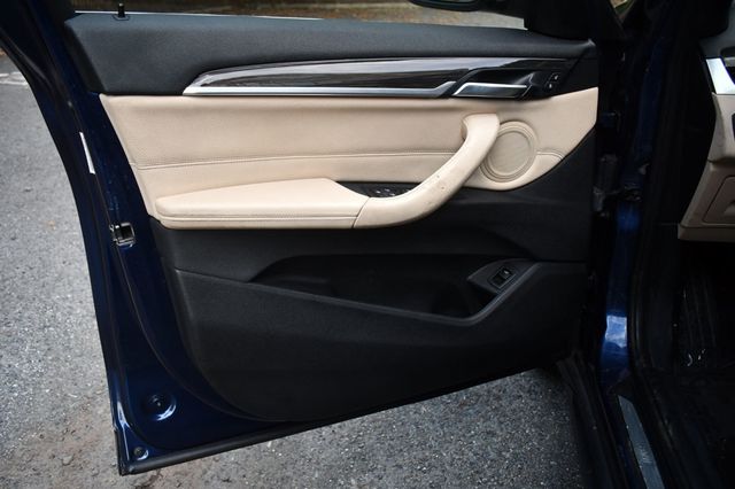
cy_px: 244
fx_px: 612
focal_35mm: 30
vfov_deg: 43.6
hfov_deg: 62.0
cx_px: 368
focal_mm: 20
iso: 450
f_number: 3.8
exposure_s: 1/250
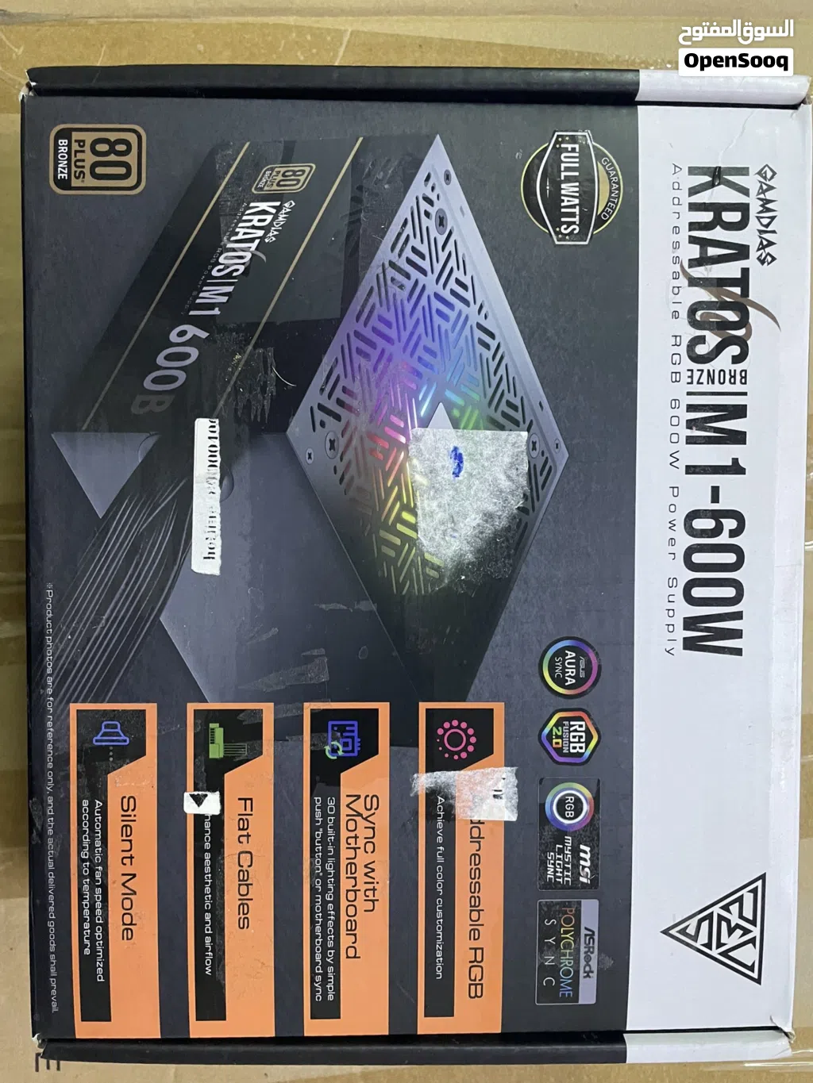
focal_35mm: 26
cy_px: 542
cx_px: 406
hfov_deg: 53.1
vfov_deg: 67.3
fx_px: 814
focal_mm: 4.2
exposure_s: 1/50
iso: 500
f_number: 1.6
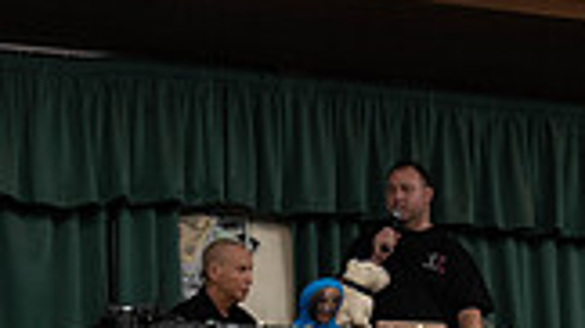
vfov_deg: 5.2
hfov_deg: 9.3
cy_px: 319
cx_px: 354
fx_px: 3613
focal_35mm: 233
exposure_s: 1/125
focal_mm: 60
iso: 3200
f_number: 5.6
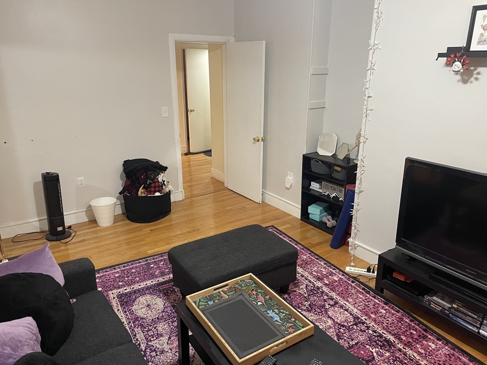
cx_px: 244
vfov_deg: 53.1
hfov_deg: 67.3
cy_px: 182
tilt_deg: -17.0
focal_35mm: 26
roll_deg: -0.1
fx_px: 366
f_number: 1.6
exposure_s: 1/60
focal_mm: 4.2
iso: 320
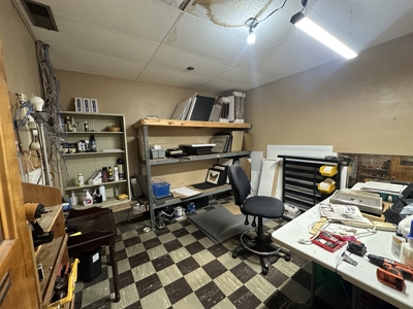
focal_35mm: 14
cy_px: 154
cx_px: 206
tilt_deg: -5.3
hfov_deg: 102.1
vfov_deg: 85.7
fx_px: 167
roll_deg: +1.4
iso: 400
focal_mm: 2.22
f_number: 2.2
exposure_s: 1/60
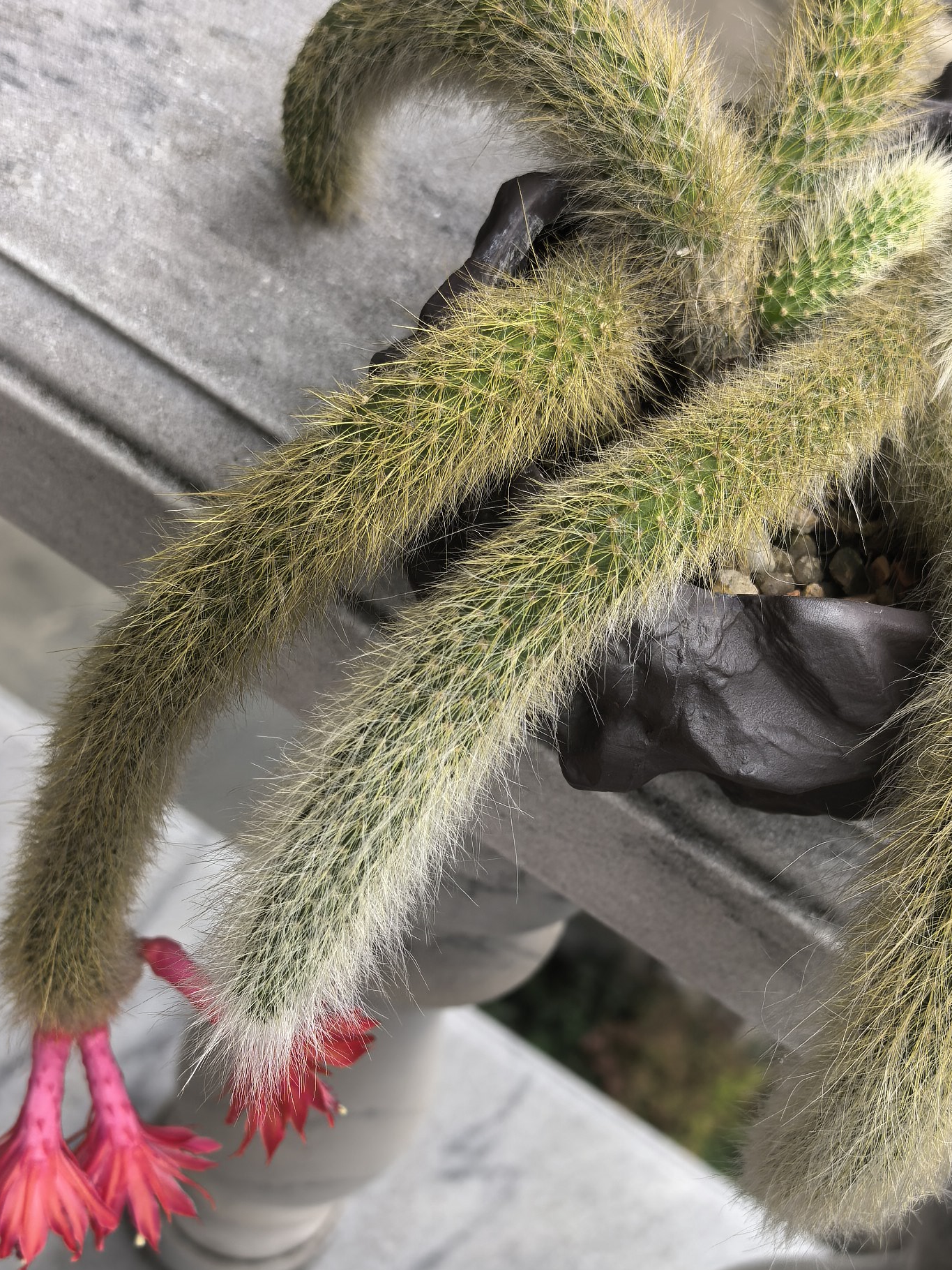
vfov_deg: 35.2
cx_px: 441
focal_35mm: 54
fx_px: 1980
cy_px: 849
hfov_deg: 27.0
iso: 50
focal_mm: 6.98
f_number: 2
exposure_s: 1/187
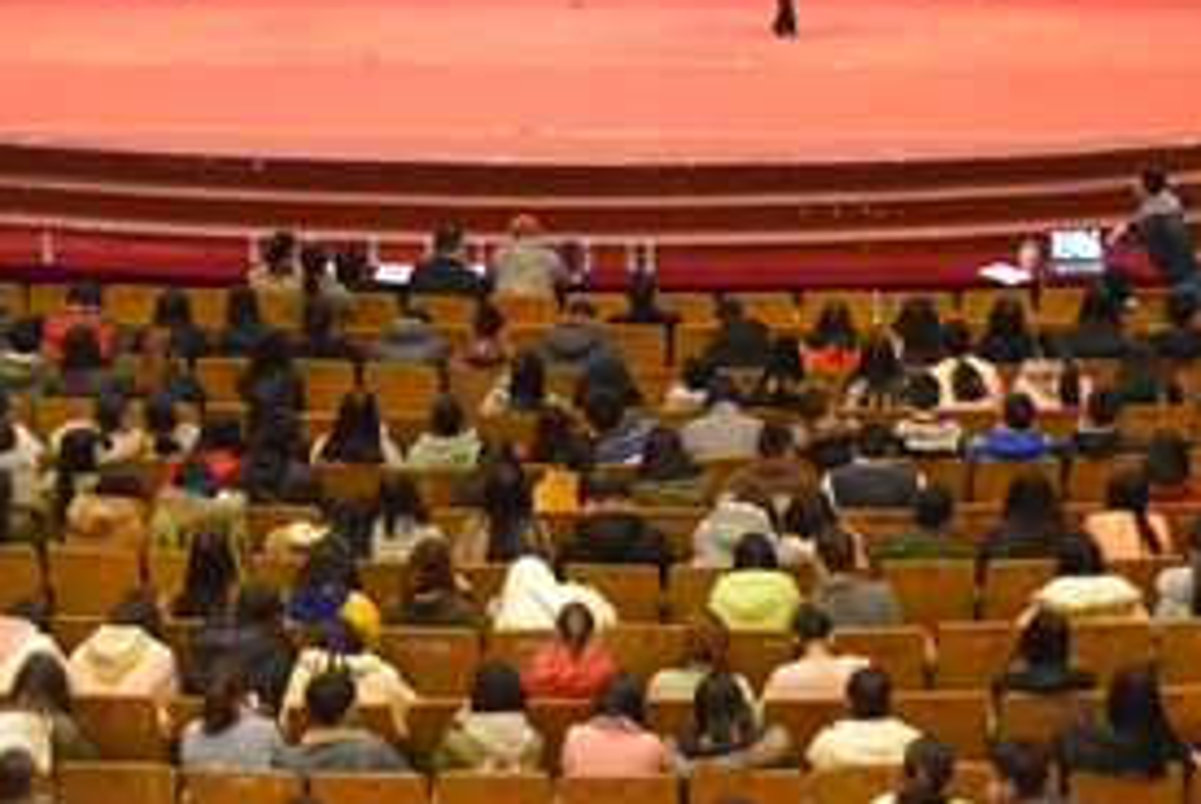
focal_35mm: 85
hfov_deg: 23.9
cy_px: -61
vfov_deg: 15.7
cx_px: 642
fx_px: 2839
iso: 5600
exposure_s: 1/40
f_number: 5.6
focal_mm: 26
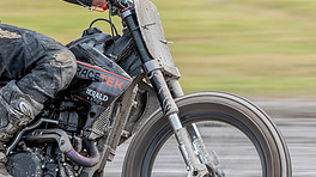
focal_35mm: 659
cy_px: 57
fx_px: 5517
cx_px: 87
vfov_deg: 1.8
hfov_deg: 3.3
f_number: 7.1
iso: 200
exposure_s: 1/250
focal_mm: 230
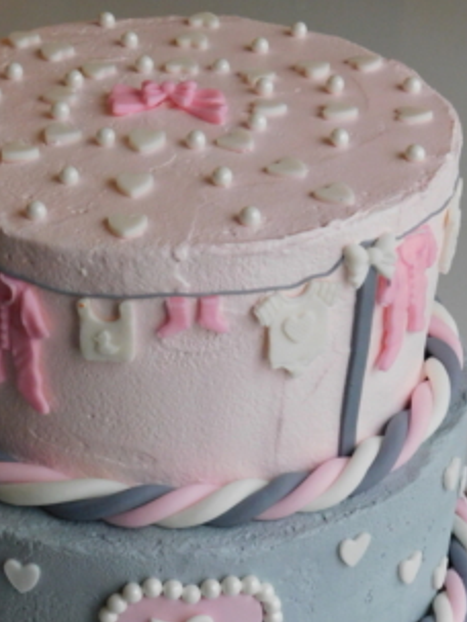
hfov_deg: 17.5
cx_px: 173
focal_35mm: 84
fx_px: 1511
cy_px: 440
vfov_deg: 23.1
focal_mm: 9
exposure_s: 1/15
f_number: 3.8
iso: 400
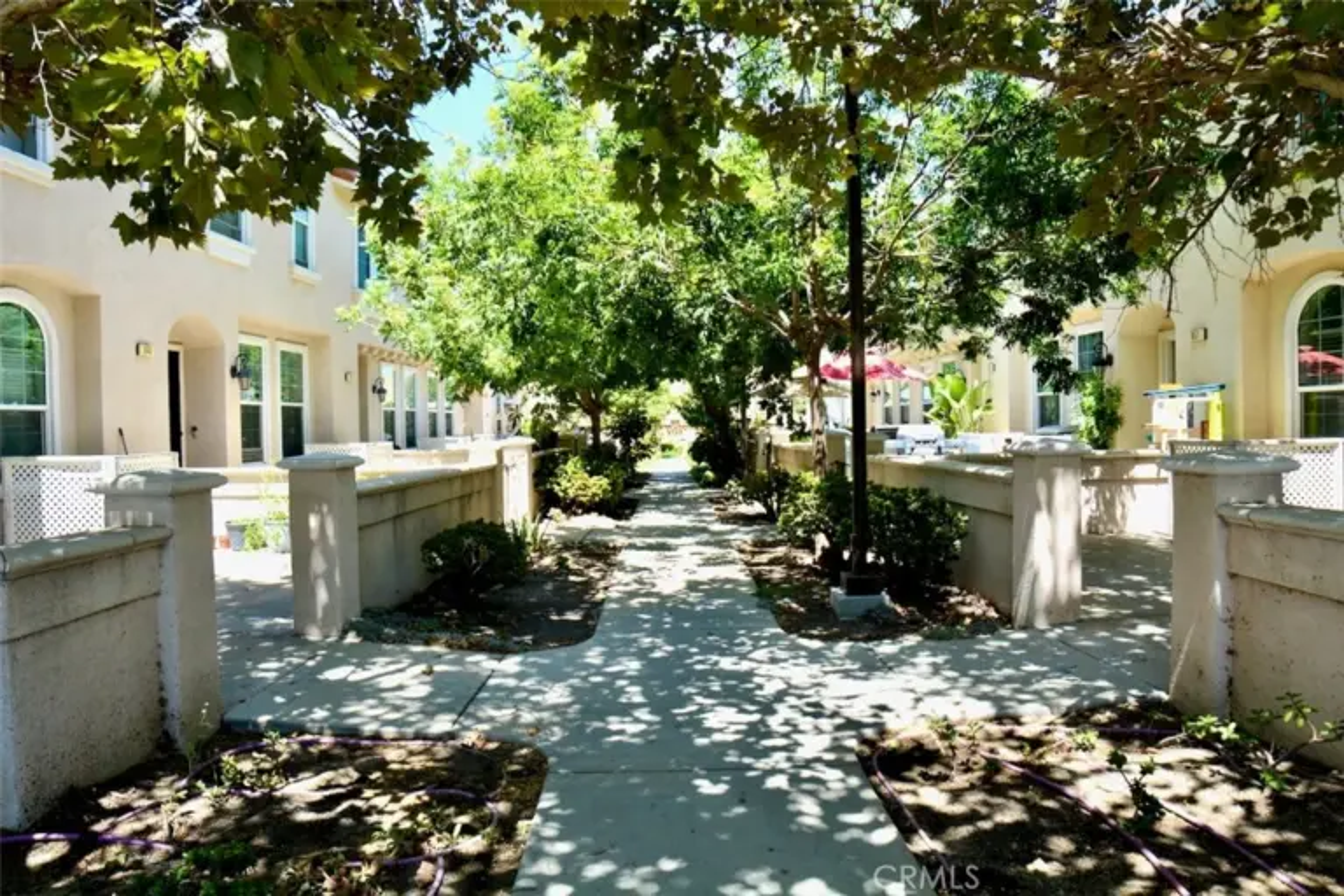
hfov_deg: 81.2
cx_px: 672
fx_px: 784
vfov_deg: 59.5
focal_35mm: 21
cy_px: 448
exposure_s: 1/200
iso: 200
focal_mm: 14
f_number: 7.1
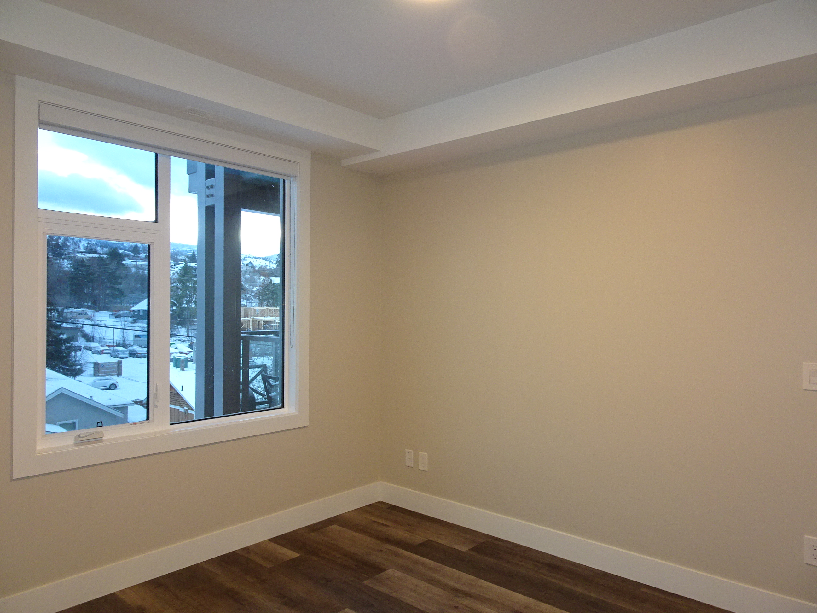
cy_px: 306
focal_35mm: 24
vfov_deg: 56.8
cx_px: 408
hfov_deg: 71.6
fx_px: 566
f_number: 3.5
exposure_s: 1/30
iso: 250
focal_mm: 4.1
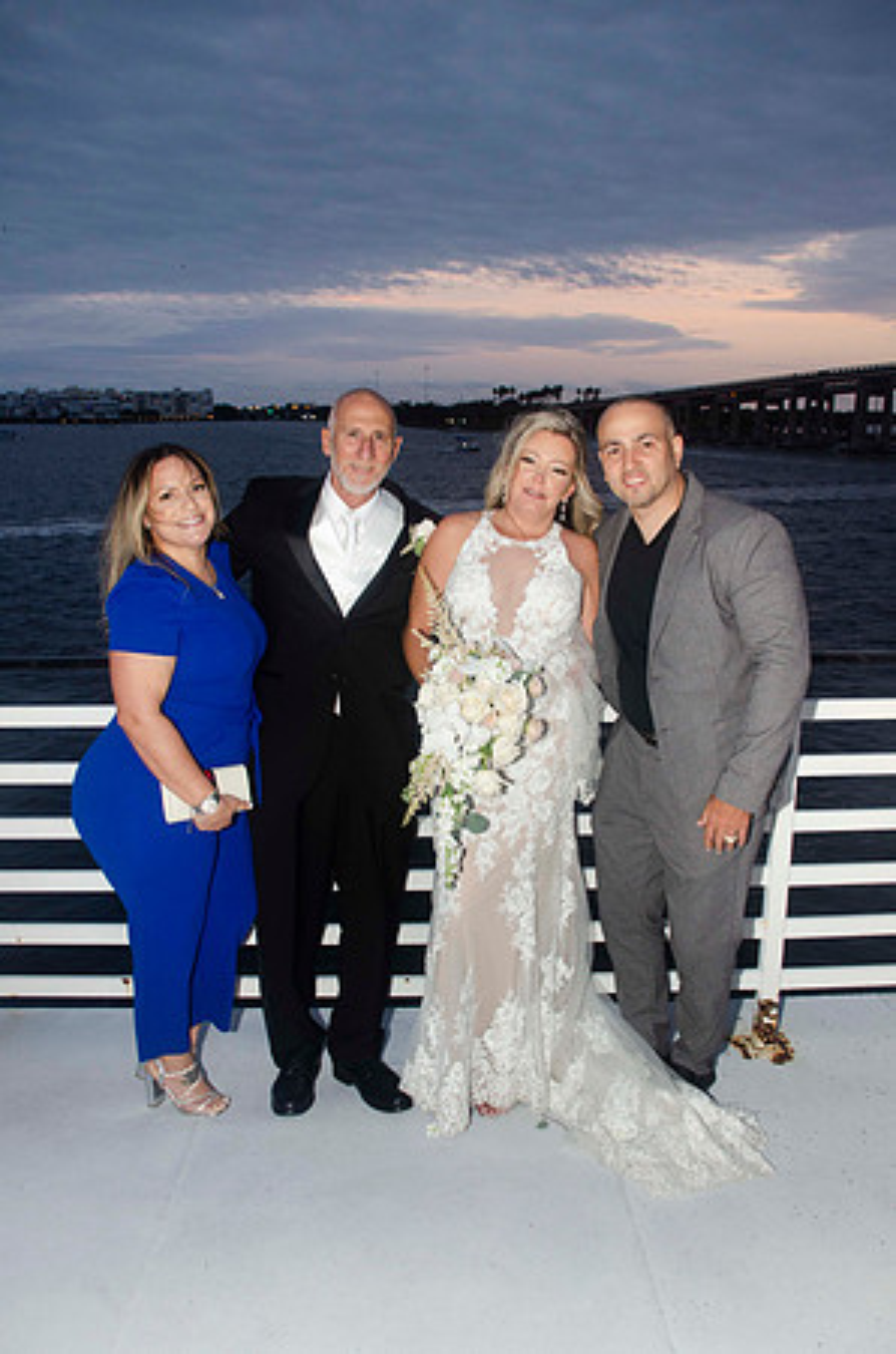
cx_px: 448
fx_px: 1125
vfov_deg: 62.0
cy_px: 677
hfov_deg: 43.4
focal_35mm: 30
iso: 400
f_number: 5.6
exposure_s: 1/60
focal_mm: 20
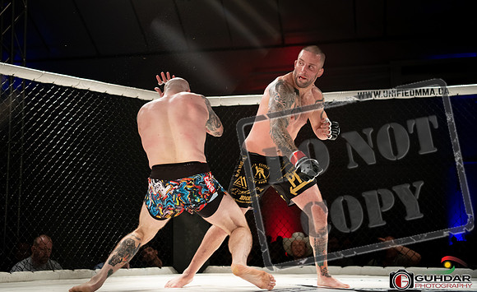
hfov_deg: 36.1
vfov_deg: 22.6
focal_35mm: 57
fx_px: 731
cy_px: 123
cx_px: 224
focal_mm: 52
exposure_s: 1/1000
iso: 1250
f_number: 2.8
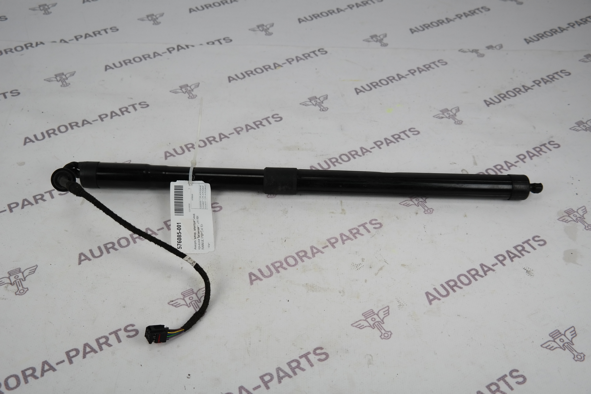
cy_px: 197
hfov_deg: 50.7
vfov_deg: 35.1
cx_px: 296
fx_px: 624
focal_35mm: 38
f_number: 4
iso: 200
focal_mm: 25
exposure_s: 1/100
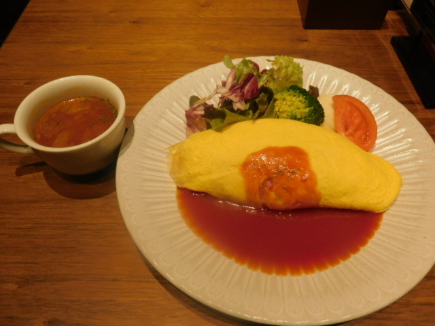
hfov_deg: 60.0
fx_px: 377
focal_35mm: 30
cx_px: 218
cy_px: 163
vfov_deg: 46.8
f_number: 3.2
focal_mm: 5.3
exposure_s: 1/60
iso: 125
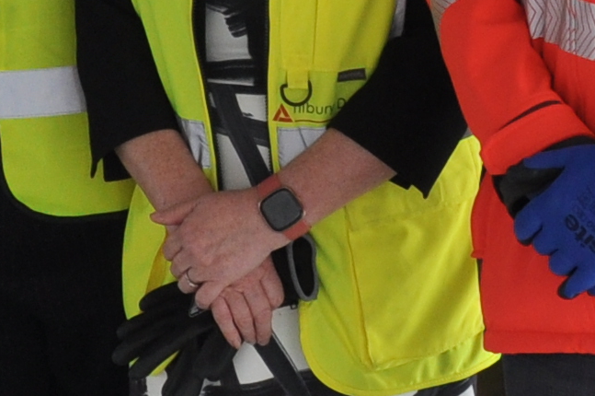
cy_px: -227
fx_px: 2955
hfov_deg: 11.4
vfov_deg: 7.5
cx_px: 620
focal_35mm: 179
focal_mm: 18
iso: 320
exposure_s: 1/125
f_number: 5.6
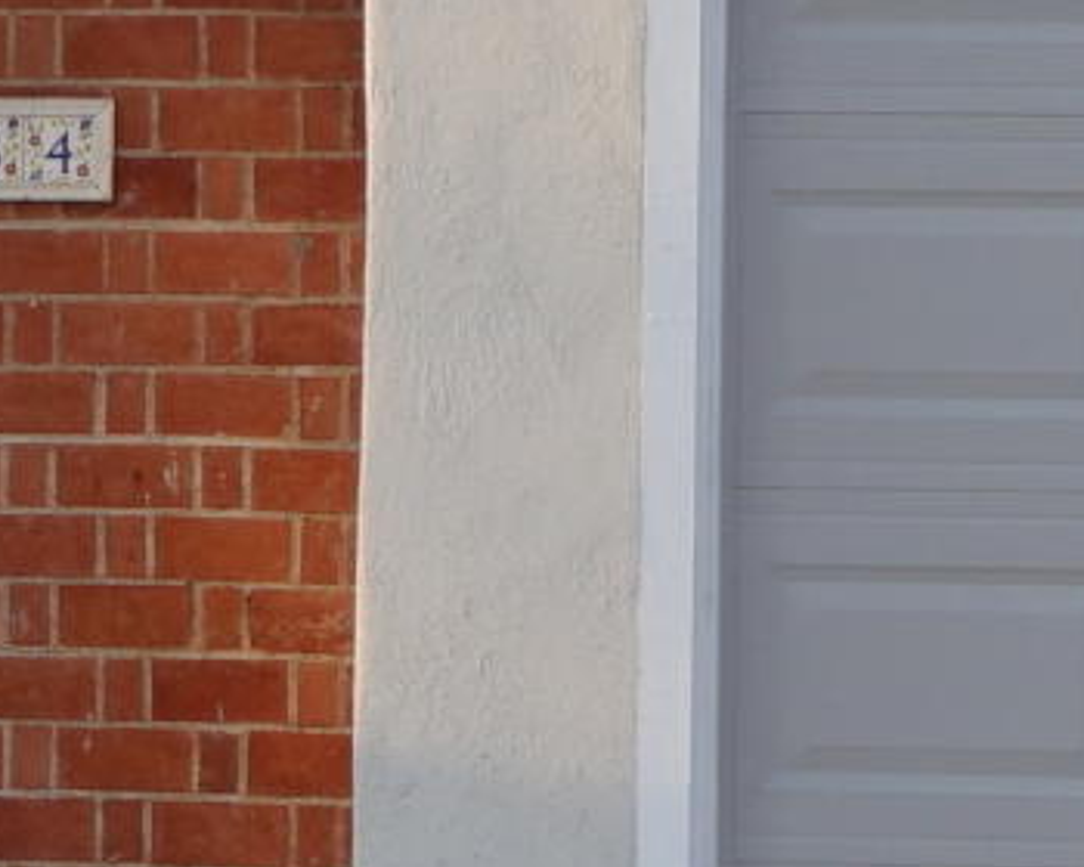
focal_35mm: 314
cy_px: 259
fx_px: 10074
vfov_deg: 4.9
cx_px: -1471
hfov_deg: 5.9
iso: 100
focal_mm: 26
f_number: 8
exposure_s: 1/80
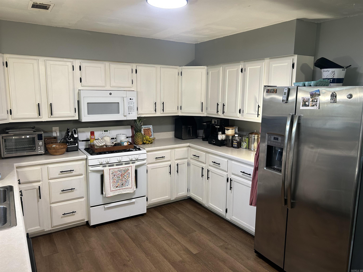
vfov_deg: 53.1
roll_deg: -1.1
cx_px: 182
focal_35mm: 26
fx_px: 273
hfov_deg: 67.3
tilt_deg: -10.3
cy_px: 136
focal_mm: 5.7
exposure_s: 1/60
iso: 100
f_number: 1.5
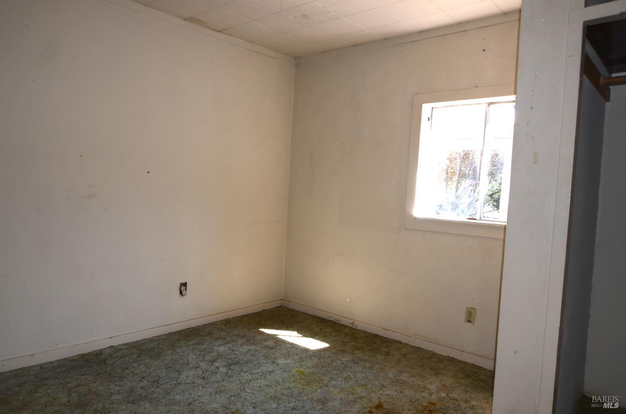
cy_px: 207
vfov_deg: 52.9
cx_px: 313
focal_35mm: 24
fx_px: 416
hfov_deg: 73.9
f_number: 2.8
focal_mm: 16
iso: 100
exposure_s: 1/125
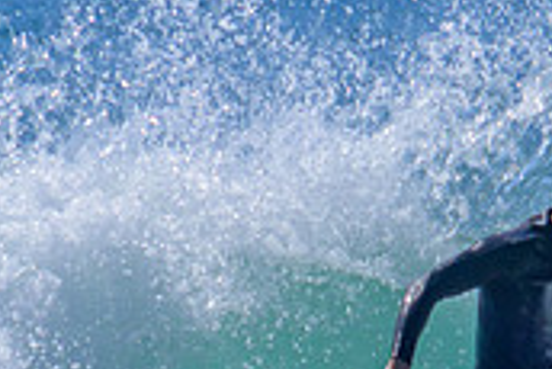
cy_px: 364
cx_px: 495
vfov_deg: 0.4
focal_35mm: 3697
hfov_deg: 0.6
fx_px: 56734
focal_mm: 800
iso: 720
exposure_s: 1/2000
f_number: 11
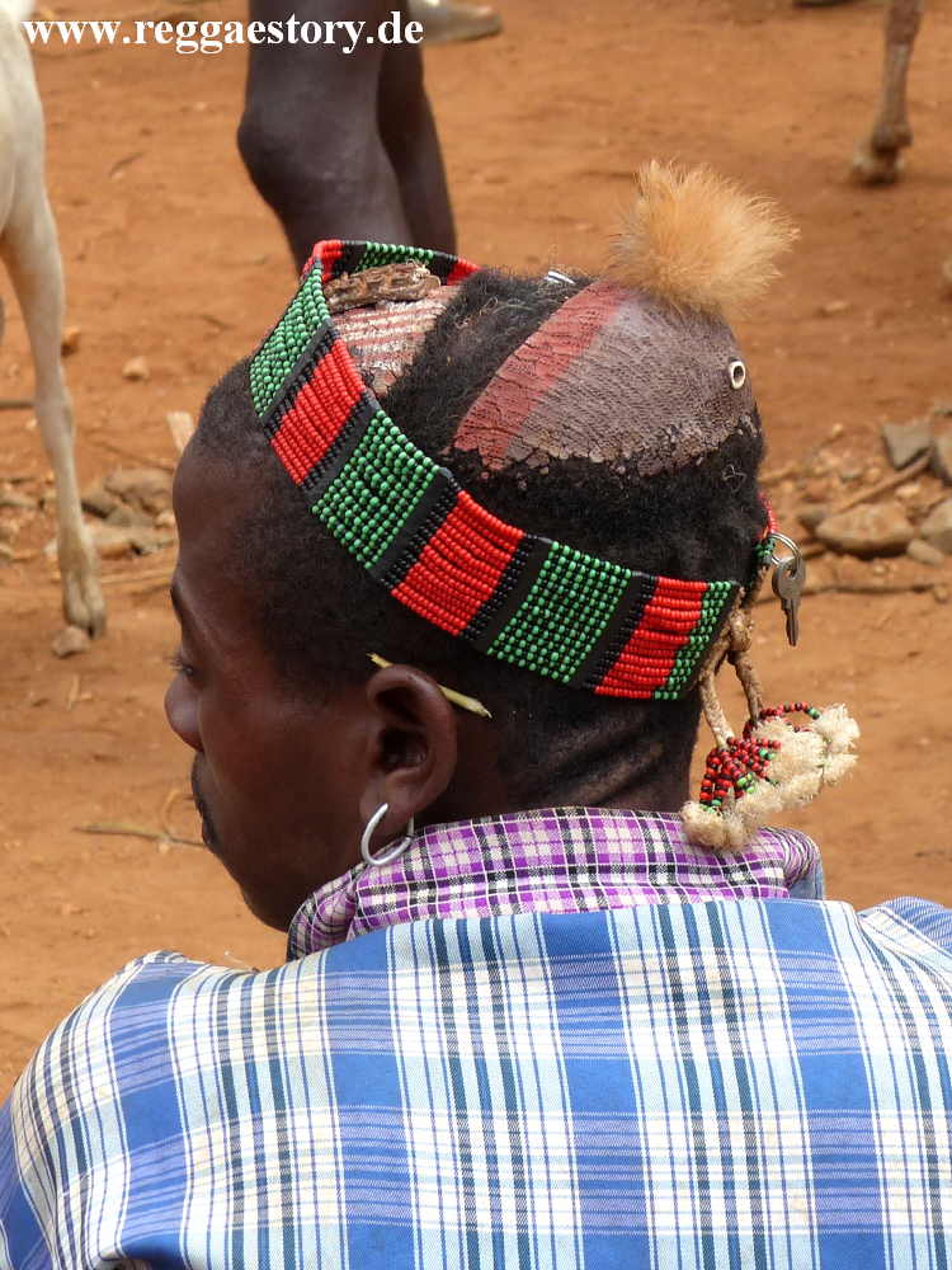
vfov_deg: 22.0
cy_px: 635
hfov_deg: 16.6
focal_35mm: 89
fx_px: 3264
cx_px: 476
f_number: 4
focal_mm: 16
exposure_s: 1/400
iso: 100
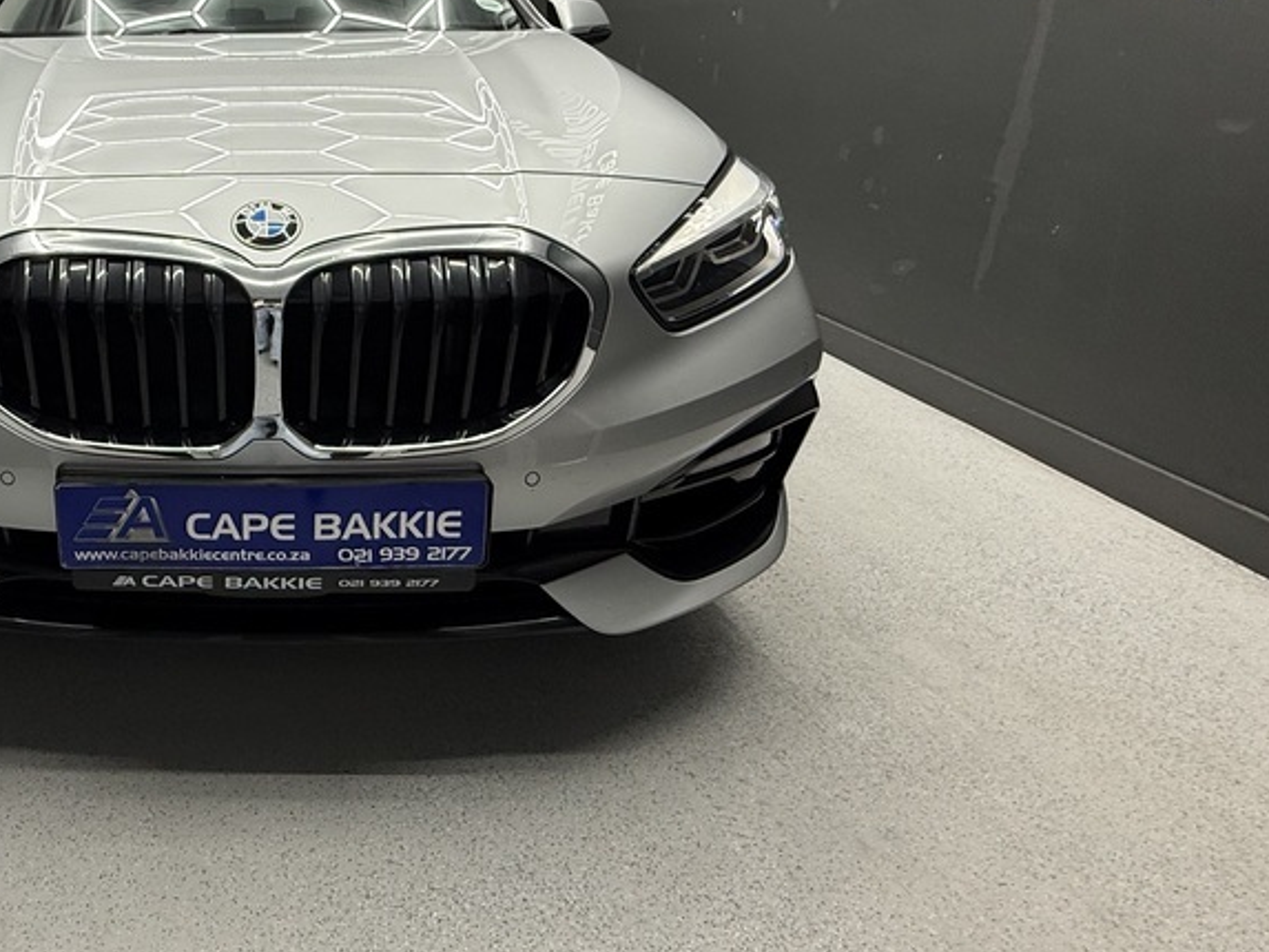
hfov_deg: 62.3
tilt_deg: -16.0
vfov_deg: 53.9
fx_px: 917
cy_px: 321
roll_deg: +0.7
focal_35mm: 25
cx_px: 217
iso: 160
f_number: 2.2
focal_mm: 2.22
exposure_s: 1/100
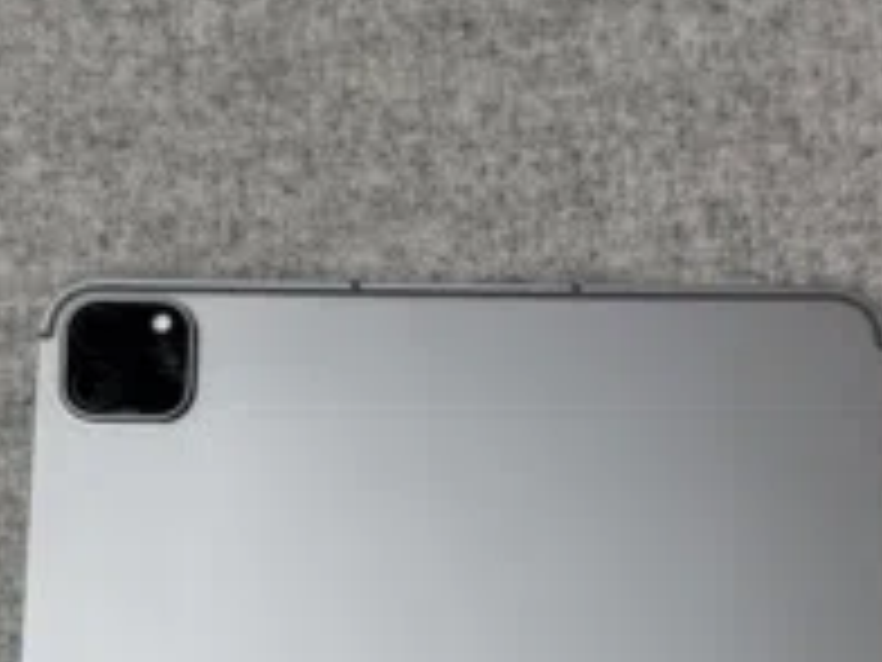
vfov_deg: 14.5
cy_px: 851
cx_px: 490
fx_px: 2497
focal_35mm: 98
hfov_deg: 20.0
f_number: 1.78
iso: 64
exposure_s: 1/121
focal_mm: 6.76
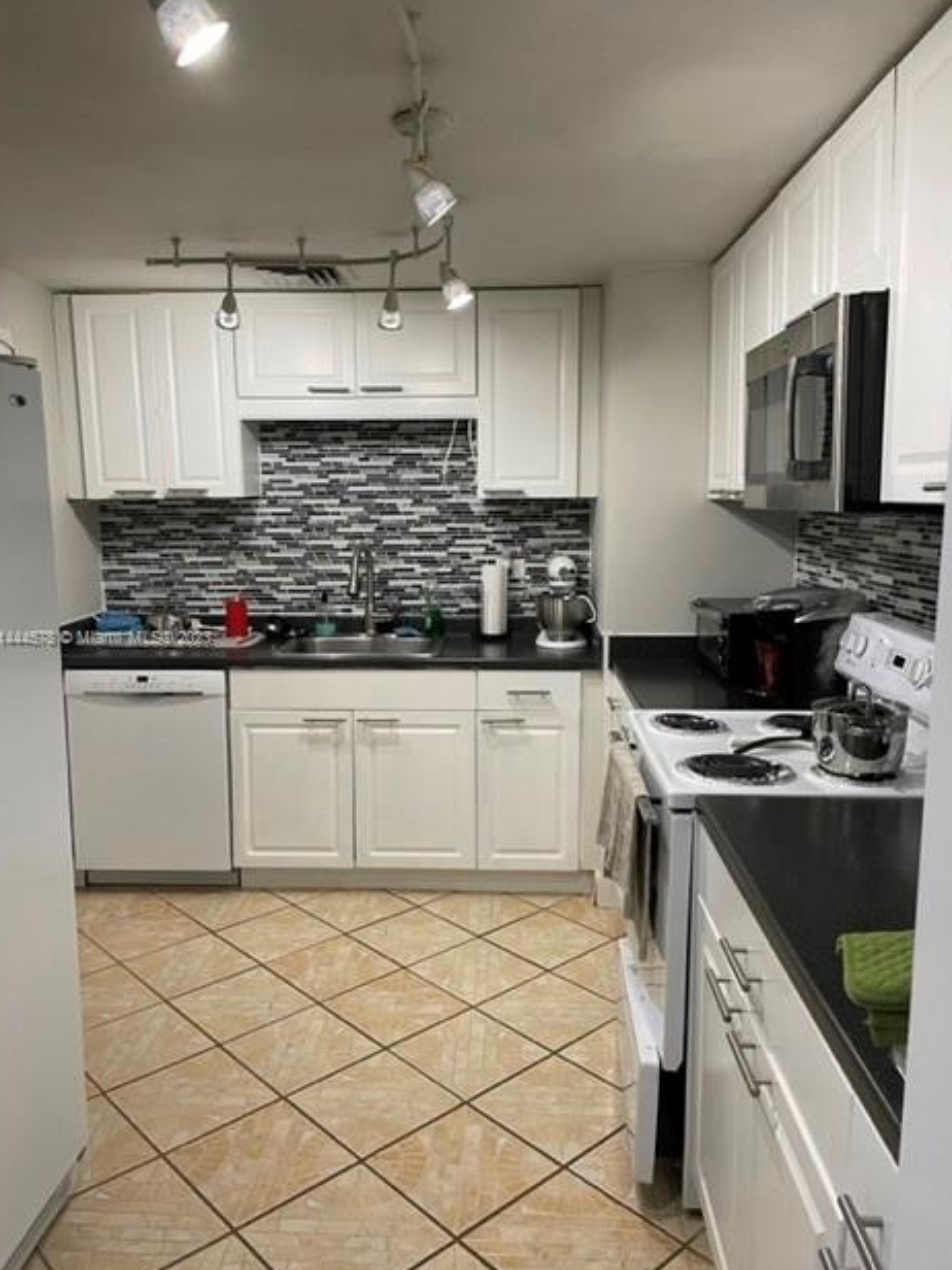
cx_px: 470
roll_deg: +0.2
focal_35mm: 27
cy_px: 639
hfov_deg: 51.4
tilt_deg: -7.9
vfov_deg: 65.3
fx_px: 990
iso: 100
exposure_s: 1/60
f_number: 1.6
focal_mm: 4.2
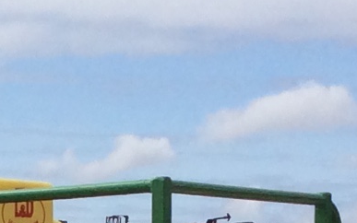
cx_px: -105
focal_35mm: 227
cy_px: 633
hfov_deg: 9.1
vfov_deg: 5.5
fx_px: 2209
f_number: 2.4
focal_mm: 3.3
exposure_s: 1/2604
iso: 32
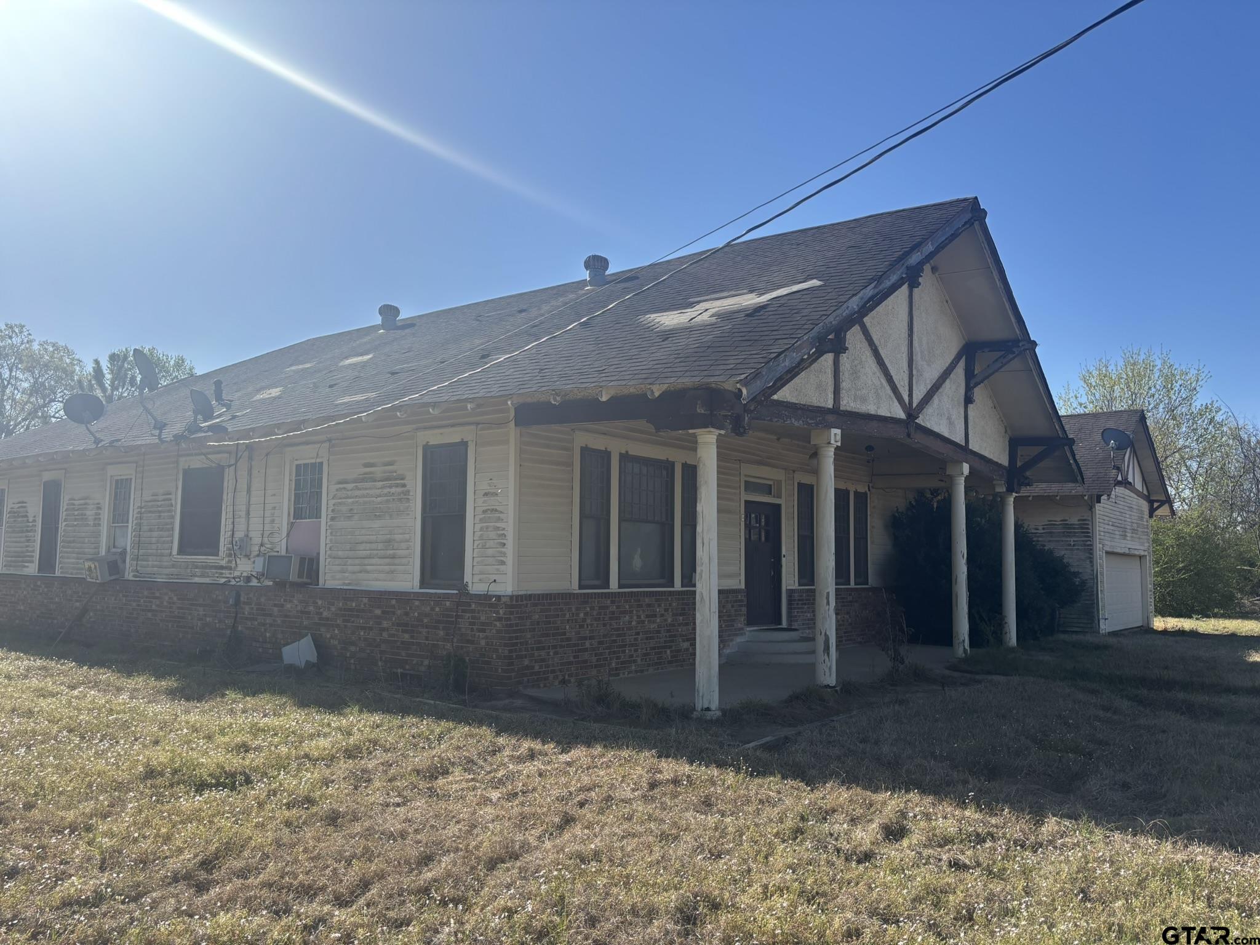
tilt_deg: +4.9
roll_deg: -2.1
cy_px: 472
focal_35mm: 26
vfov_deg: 53.1
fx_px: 946
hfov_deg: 67.3
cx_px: 630
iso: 50
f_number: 1.6
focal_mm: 5.96
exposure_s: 1/3205
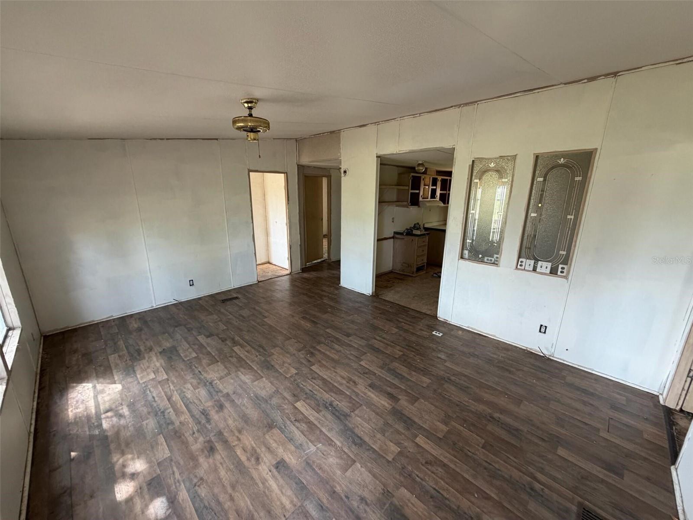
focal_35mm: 14
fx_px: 280
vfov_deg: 85.7
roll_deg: -0.3
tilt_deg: -13.3
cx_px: 346
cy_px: 260
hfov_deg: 102.1
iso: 250
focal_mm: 2.22
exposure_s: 1/121
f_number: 2.2
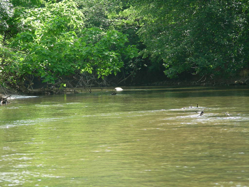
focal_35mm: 172
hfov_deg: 11.5
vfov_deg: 8.6
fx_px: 1237
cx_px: 124
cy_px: 94
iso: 70
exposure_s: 1/204
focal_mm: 28.7
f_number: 3.5
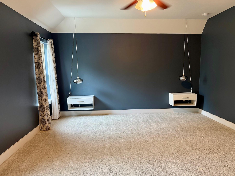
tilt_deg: -7.4
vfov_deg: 51.3
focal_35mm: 27
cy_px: 94
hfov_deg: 65.2
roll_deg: +0.4
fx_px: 183
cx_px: 127
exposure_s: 1/60
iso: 160
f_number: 1.78
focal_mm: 6.76
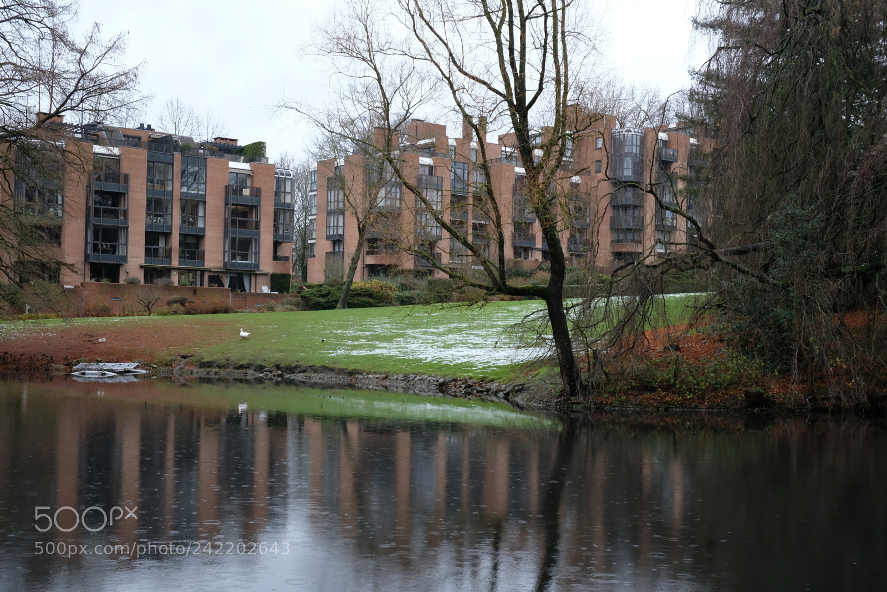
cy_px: 296
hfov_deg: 45.4
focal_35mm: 43
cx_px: 444
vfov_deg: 31.2
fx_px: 1059
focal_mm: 28.9
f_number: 11
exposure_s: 1/50
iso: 1250
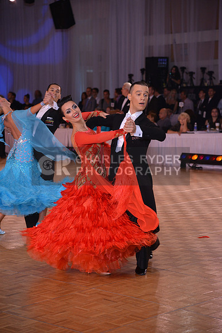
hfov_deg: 14.9
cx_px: 111
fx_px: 850
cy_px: 166
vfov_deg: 22.1
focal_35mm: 92
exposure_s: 1/250
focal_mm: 92
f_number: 4.5
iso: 1250
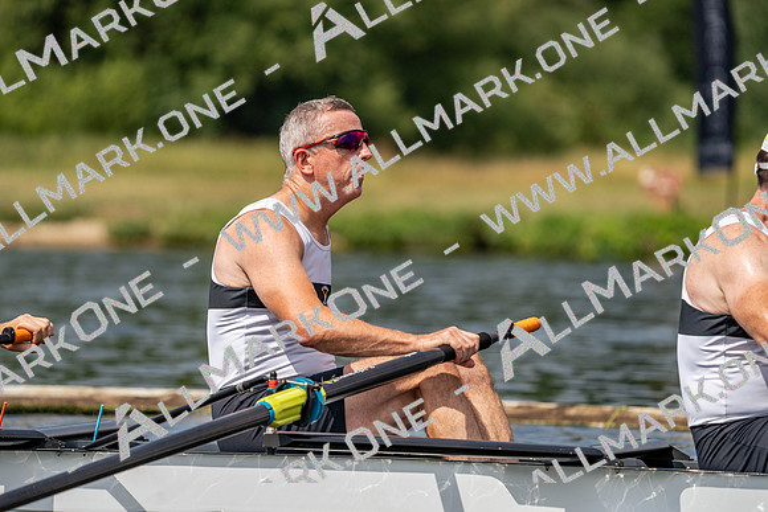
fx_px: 7916
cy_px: 256
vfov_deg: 3.7
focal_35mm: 371
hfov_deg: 5.6
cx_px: 384
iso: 200
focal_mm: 371
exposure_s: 1/1600
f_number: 6.3
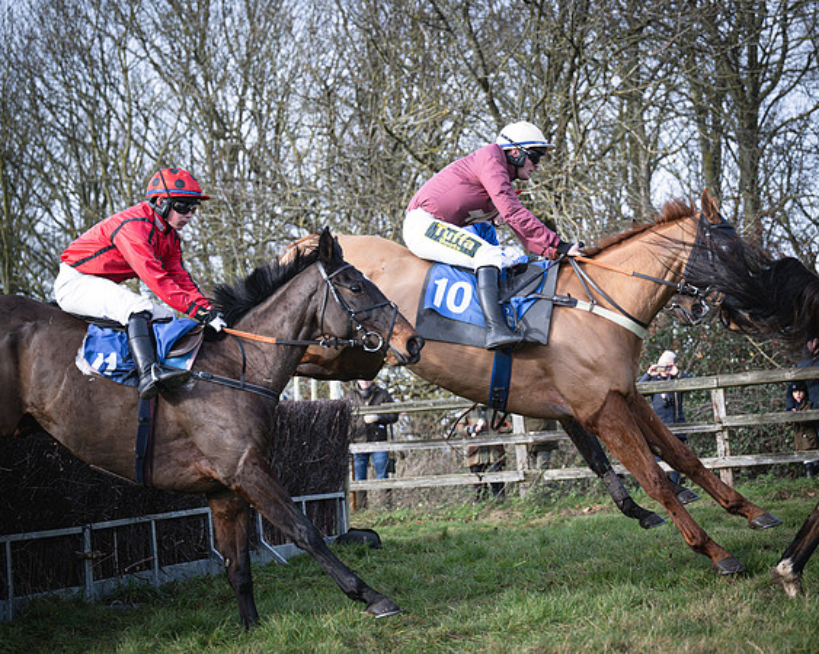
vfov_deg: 19.4
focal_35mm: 79
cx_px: 438
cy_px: 327
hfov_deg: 24.2
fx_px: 1910
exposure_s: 1/2000
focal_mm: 70
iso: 400
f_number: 2.8
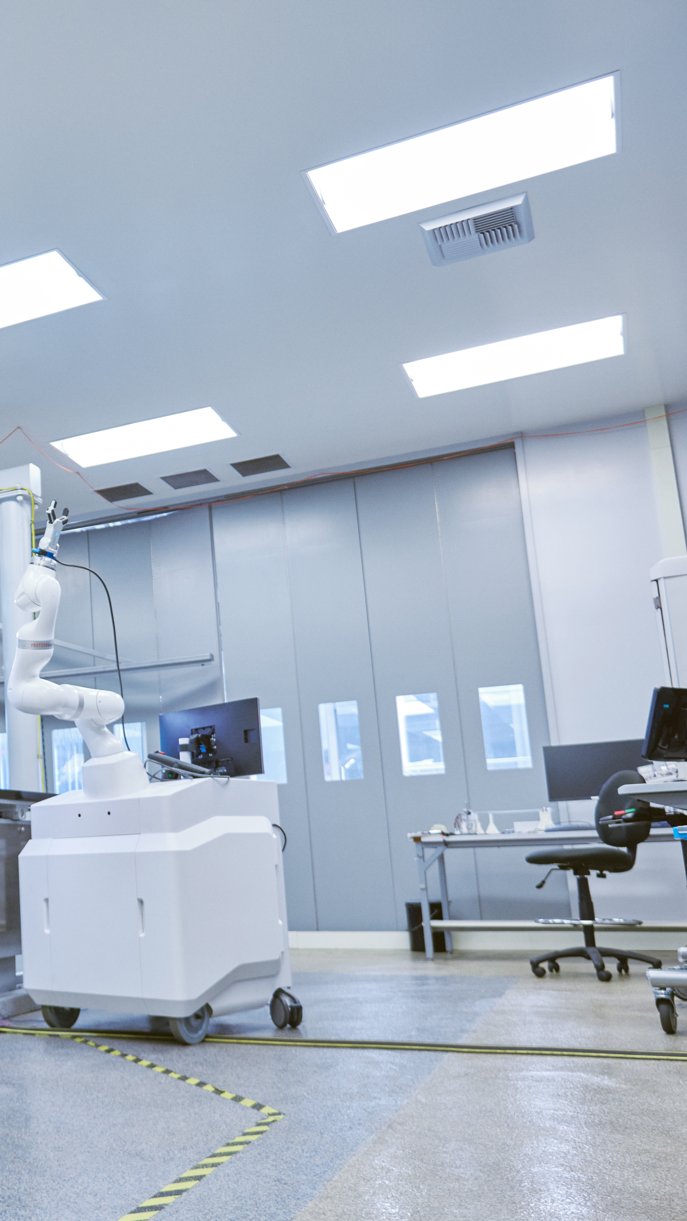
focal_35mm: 35
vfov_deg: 56.6
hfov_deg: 30.5
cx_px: -51
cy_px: 645
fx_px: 1133
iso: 400
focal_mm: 20
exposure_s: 1/20
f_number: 2.8
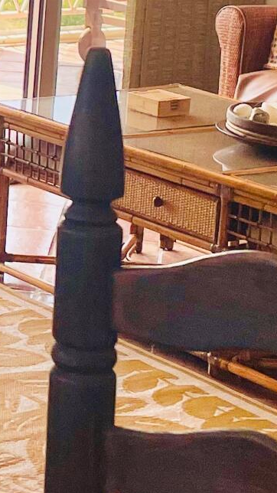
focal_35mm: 132
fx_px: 1725
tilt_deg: -10.1
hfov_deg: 8.9
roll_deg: -2.0
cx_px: -197
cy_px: 15
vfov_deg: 16.0
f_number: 1.6
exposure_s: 1/1072
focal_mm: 4.2
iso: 32
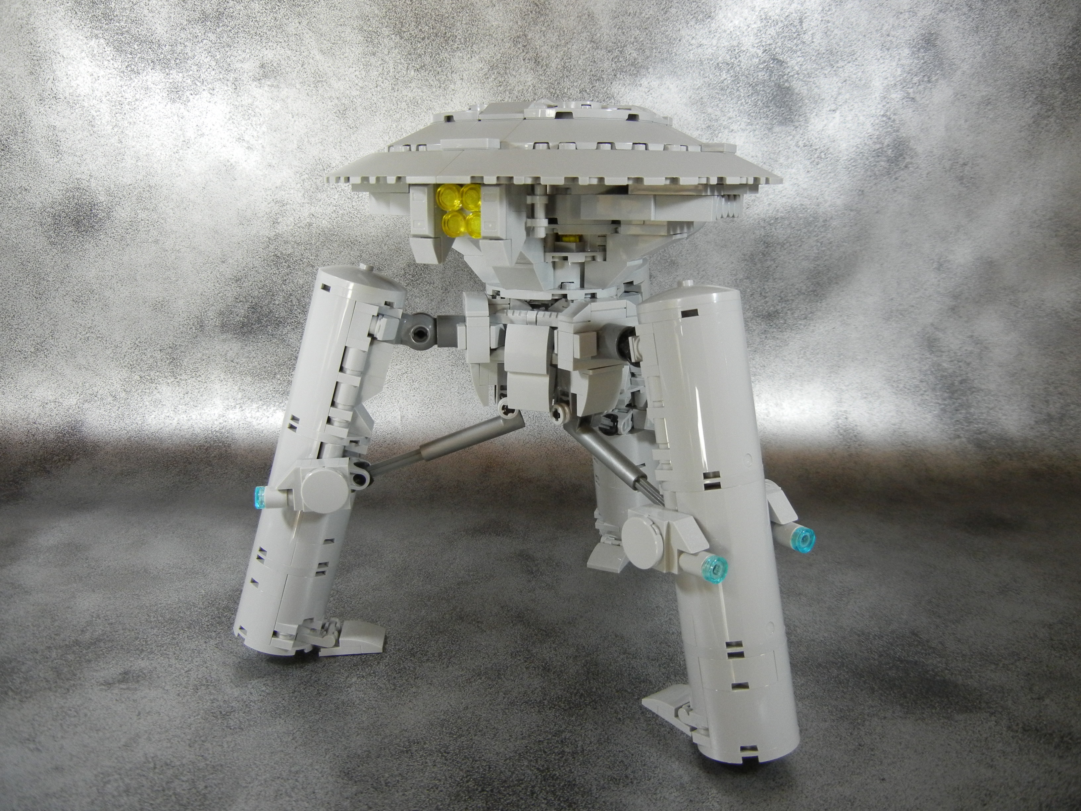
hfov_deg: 60.0
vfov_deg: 46.8
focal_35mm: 30
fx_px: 937
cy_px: 406
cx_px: 540
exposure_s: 1/62.1
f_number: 3.5
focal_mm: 5.4
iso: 400
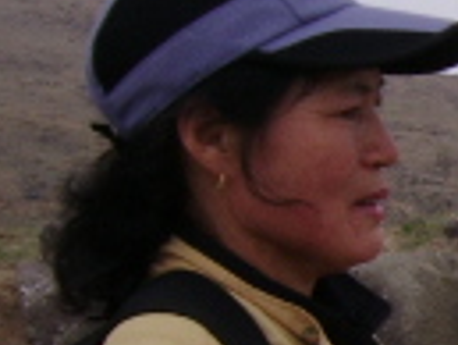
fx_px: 2291
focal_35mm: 173
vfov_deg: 8.6
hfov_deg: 10.8
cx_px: 802
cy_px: 313
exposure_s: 1/420
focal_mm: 5.95
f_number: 5.8
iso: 50
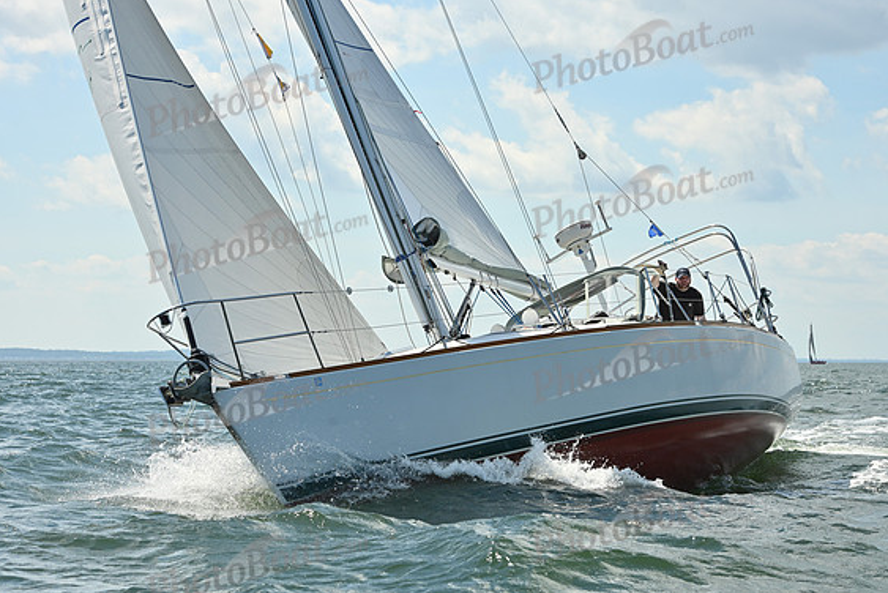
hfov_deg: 20.2
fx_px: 2493
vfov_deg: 13.6
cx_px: 451
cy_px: 302
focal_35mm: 101
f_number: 9
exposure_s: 1/1250
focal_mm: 98
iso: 250
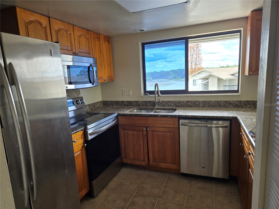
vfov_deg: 58.9
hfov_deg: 73.9
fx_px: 185
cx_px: 140
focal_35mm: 23
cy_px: 104
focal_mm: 5.4
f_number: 1.8
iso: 40
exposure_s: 1/180
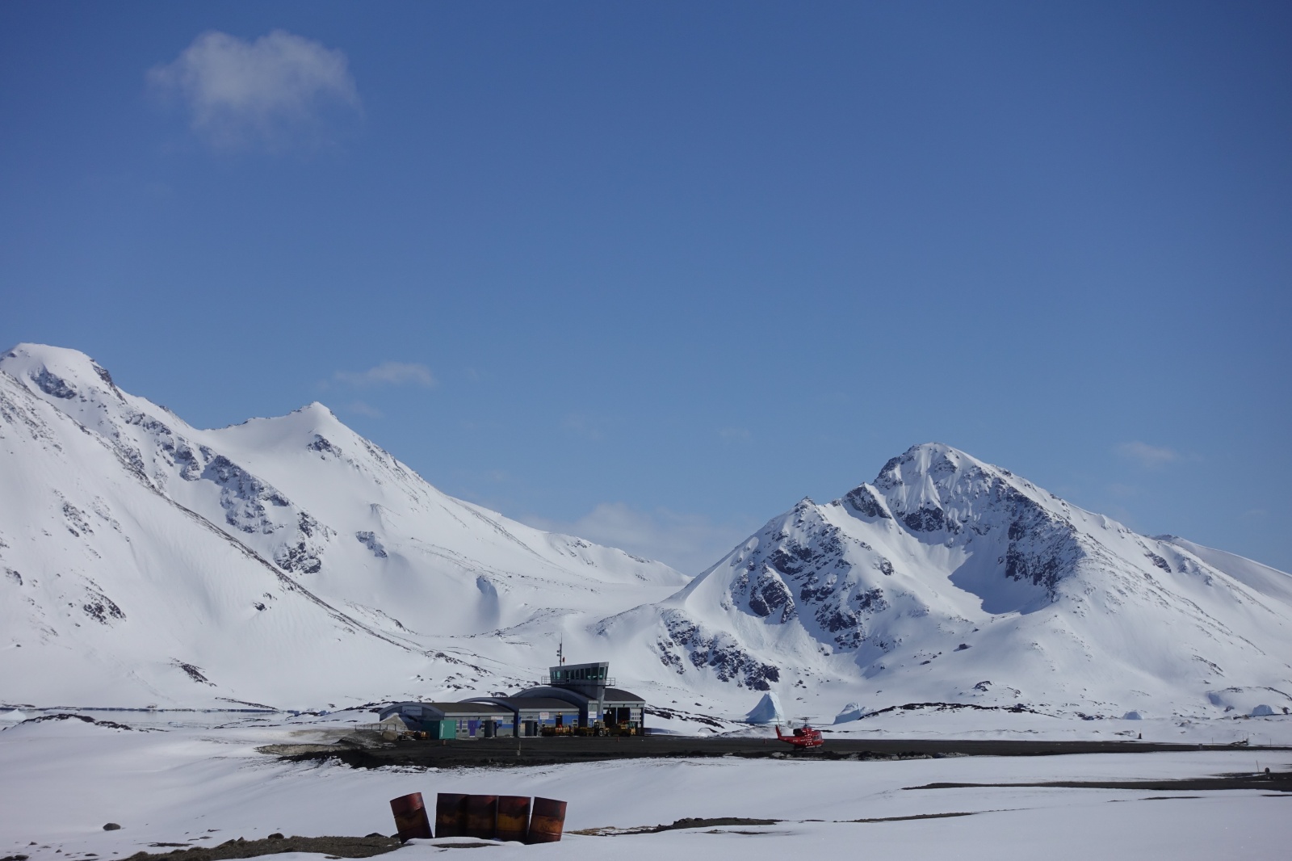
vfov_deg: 19.4
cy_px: 430
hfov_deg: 28.8
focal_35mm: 70
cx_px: 646
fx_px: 2512
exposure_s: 1/320
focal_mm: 25.7
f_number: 5.6
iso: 125
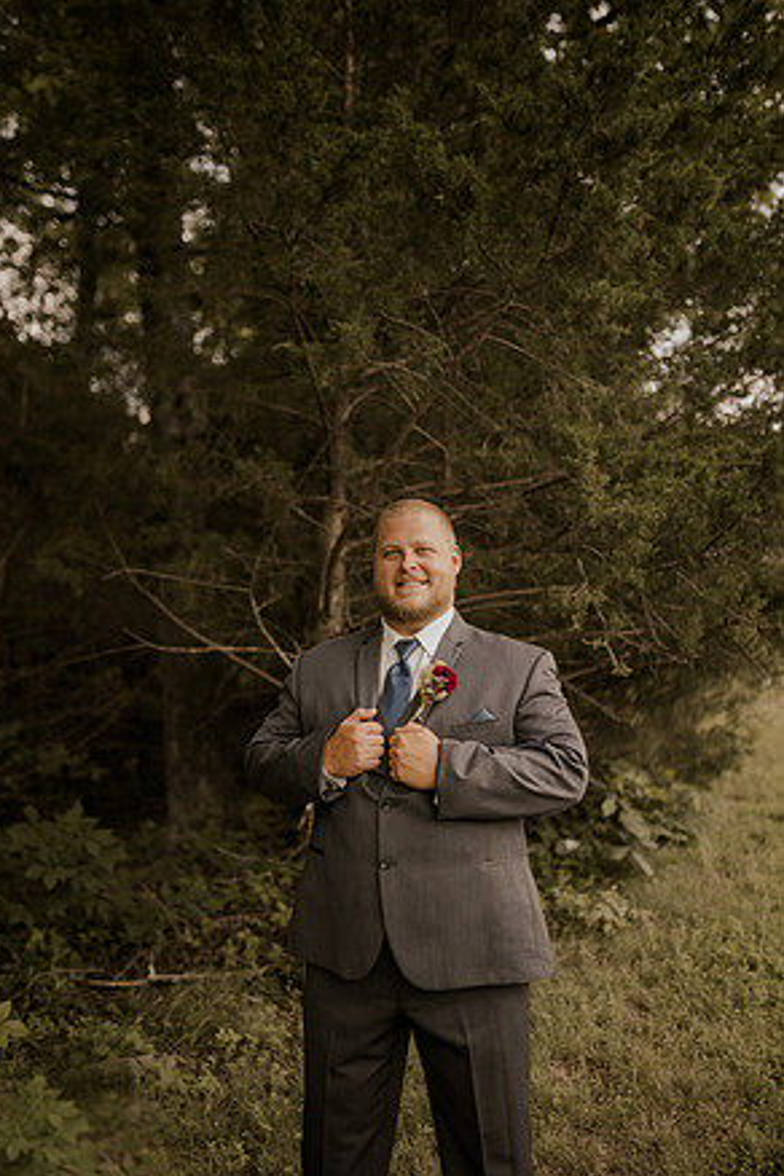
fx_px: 1176
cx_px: 384
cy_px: 583
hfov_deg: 36.9
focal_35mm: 36
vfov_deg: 53.1
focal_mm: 35
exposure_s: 1/640
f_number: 1.6
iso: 64
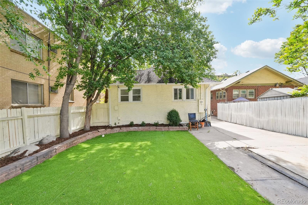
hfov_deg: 100.4
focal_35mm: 15
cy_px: 102
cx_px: 154
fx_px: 128
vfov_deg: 77.3
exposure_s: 1/160
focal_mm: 10
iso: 800
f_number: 8
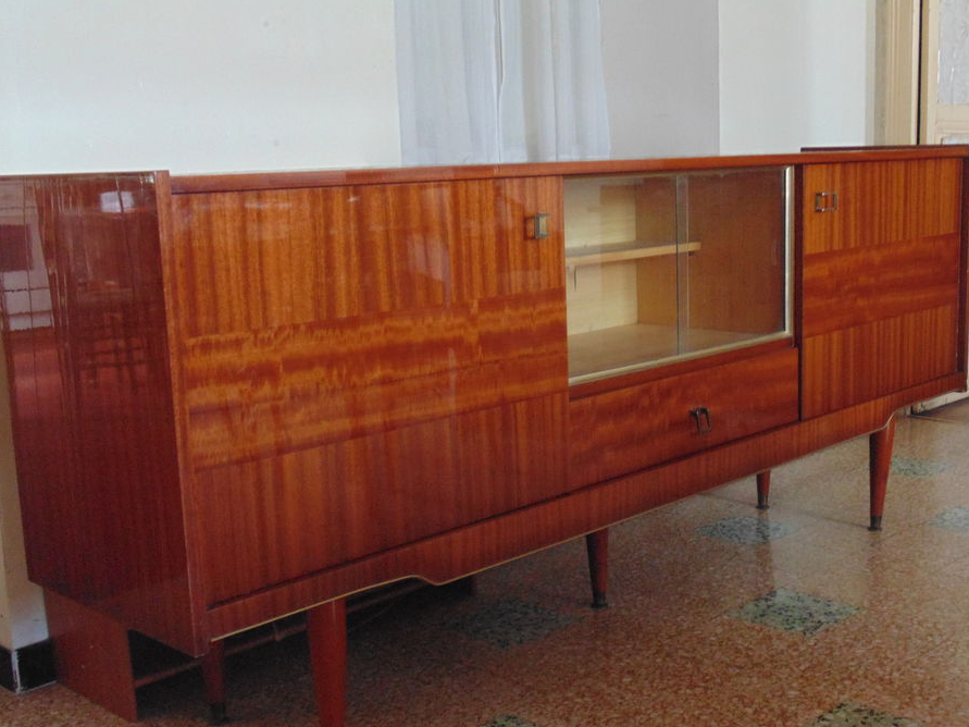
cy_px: 404
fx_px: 1287
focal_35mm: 46
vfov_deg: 31.5
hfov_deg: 41.2
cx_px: 533
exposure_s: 1/8
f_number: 3.6
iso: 400
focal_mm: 7.4
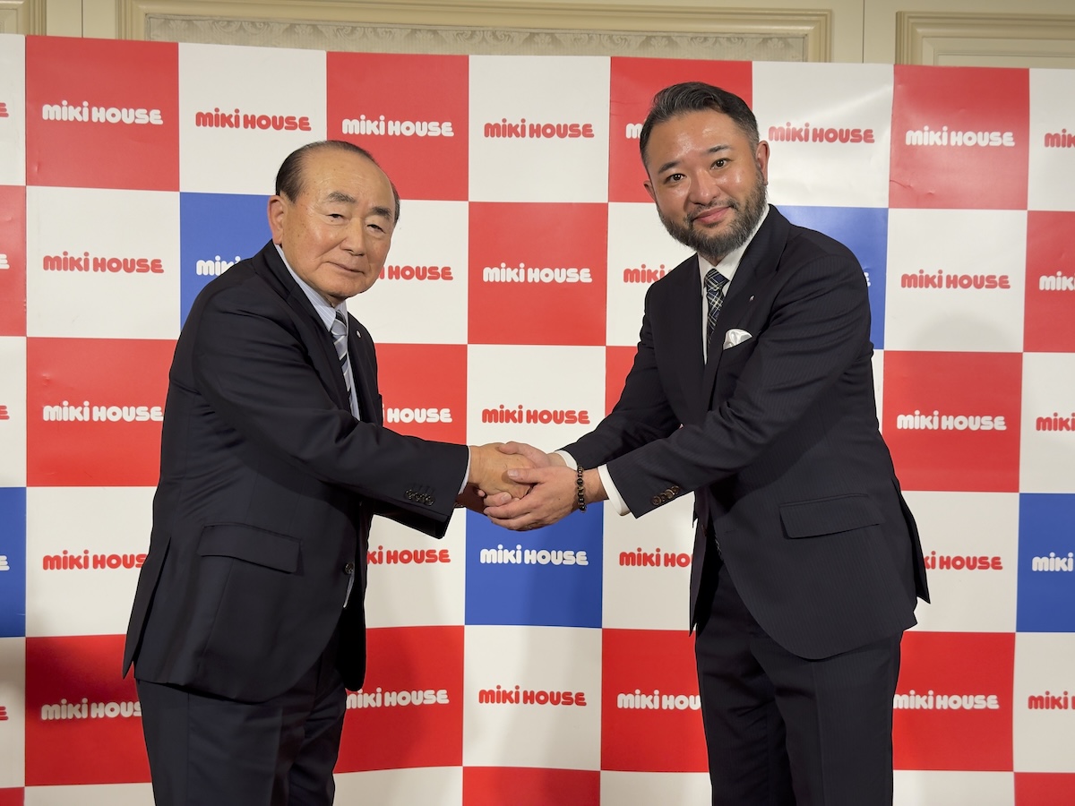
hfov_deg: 39.7
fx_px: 1491
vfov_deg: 30.3
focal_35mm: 48
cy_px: 403
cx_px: 538
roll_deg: +0.0
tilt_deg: +0.1
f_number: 1.78
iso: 100
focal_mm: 6.76
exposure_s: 1/120
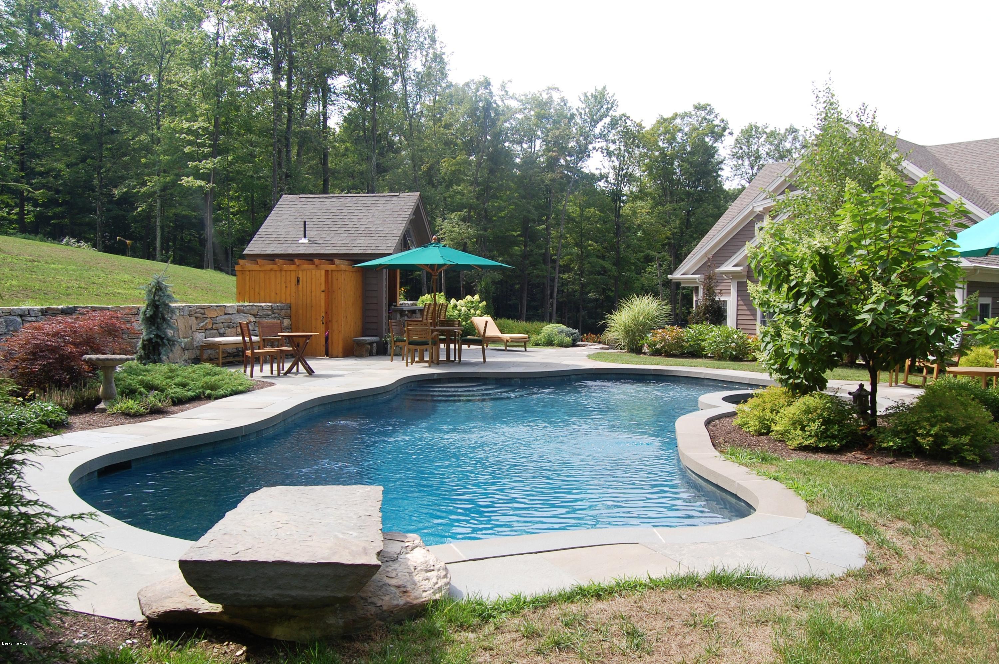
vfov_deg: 45.6
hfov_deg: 64.6
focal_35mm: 28
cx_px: 500
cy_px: 332
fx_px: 790
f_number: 8
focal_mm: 19
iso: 200
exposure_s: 1/200
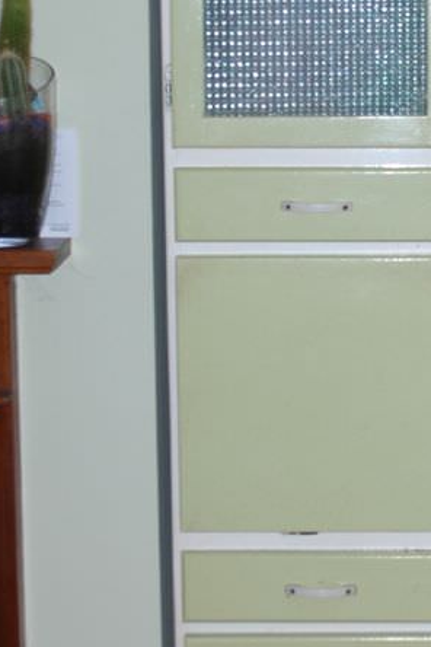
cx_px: 483
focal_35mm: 121
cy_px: 255
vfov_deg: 16.9
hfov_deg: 11.2
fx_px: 2173
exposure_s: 1/500
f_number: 3.5
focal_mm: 28
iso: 200
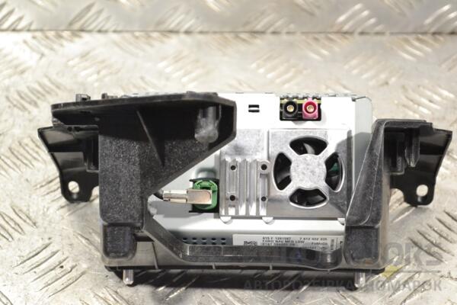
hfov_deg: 24.6
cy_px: 152
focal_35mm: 82
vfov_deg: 16.6
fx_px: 1047
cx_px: 228
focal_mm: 55
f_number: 6.3
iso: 3200
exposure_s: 1/160
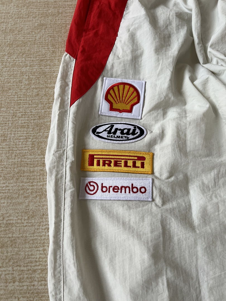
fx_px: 226
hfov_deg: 53.1
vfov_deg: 67.3
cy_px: 150
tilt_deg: -72.0
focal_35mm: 26
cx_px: 113
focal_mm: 5.7
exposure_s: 1/121
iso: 125
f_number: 1.5
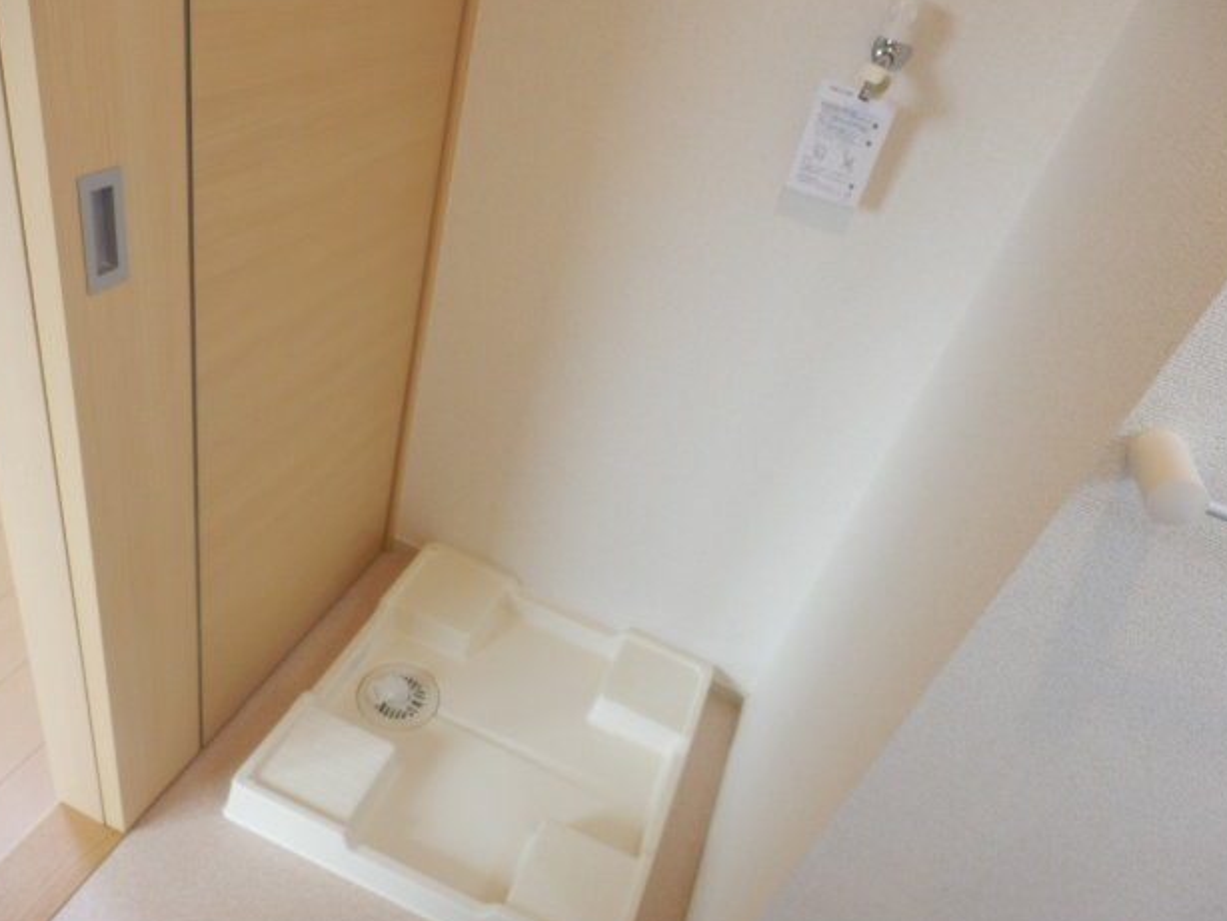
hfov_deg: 69.4
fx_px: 886
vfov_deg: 54.9
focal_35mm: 25
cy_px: 469
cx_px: 614
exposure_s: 1/30
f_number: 3
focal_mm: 4.2
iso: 125
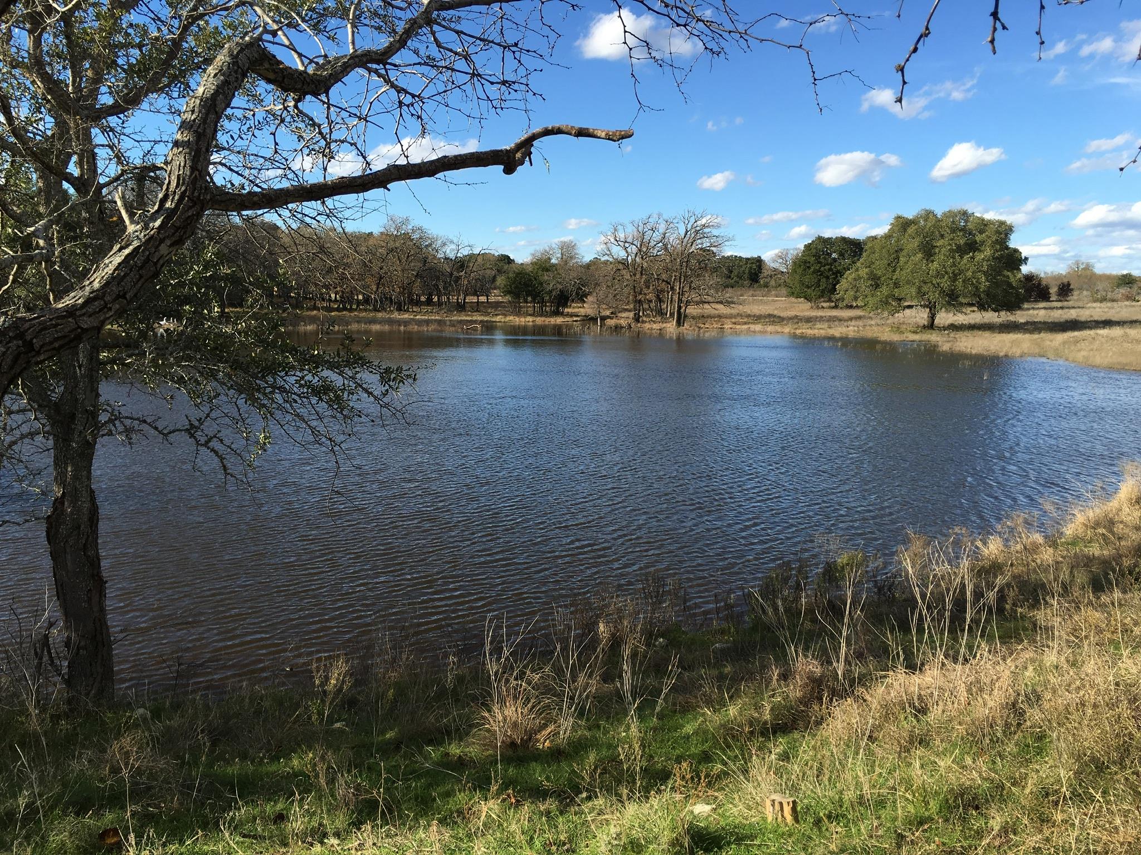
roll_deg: -1.4
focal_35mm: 29
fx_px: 956
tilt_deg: -7.0
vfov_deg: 48.2
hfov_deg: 61.7
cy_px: 428
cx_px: 570
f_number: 2.2
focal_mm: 4.15
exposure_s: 1/1099
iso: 25
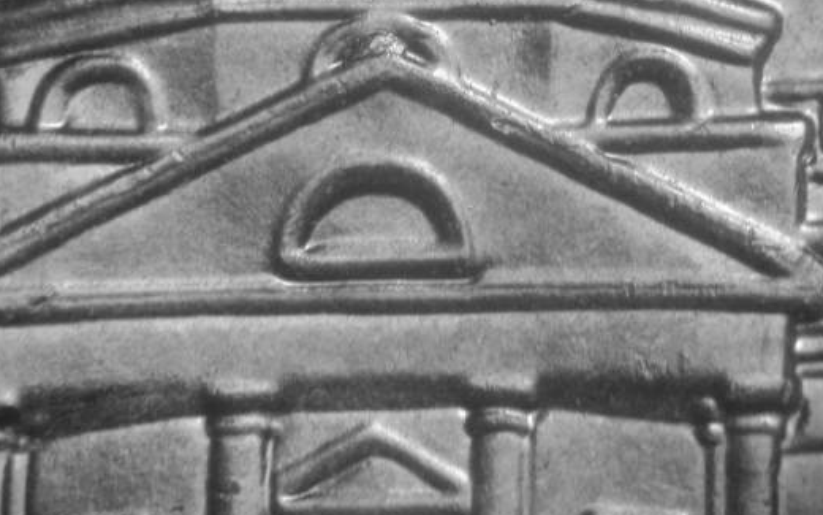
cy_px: 144
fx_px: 3544
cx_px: 385
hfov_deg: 13.2
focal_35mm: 158
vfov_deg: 8.3
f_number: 4.4
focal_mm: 25.1
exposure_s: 1/9.2
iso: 100
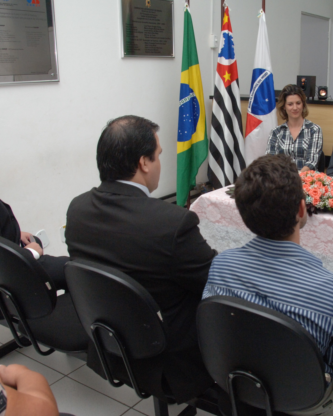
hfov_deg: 37.4
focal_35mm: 39
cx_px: 245
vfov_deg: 46.8
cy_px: 211
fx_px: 481
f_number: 6.3
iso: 800
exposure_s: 1/250
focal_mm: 18
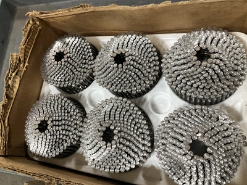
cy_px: 92
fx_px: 207
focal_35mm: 29
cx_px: 124
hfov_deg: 61.7
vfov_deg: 48.2
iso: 200
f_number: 1.8
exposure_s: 1/40
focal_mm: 3
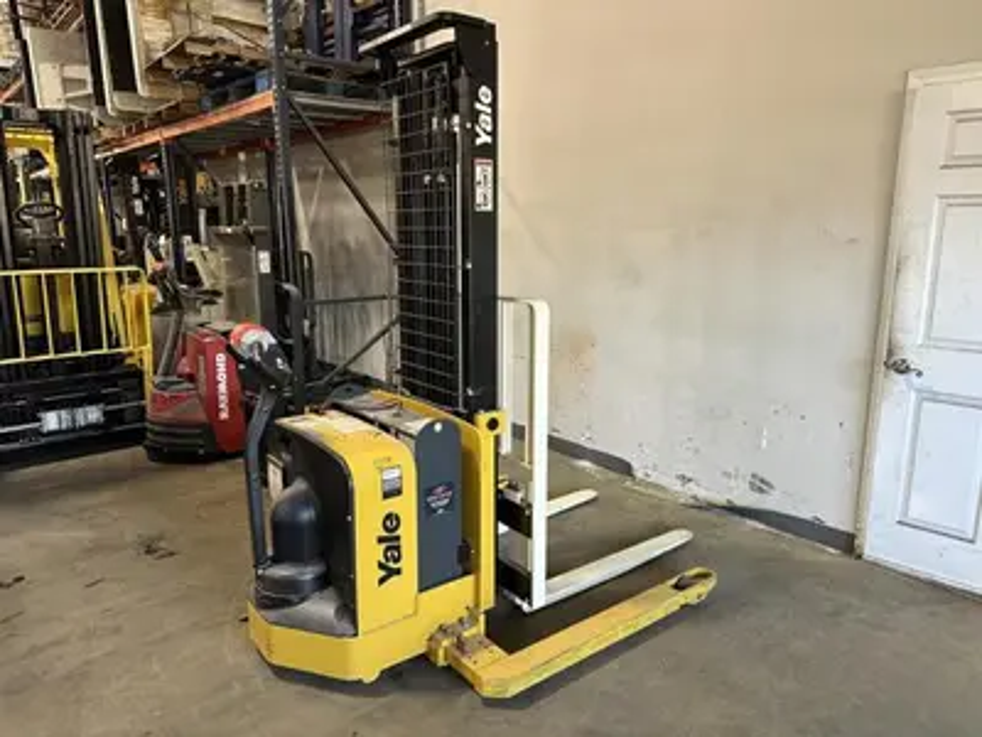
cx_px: 491
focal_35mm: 24
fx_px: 681
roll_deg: +0.1
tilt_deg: -10.5
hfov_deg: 71.6
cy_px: 368
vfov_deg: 56.8
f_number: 1.78
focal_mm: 6.86
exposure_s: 1/86
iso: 250
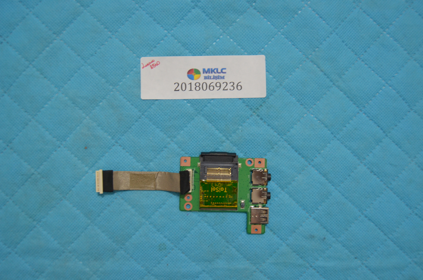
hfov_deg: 57.3
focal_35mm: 33
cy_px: 140
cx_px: 212
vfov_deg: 39.8
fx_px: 387
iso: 800
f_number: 3.5
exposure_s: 1/30
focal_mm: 22
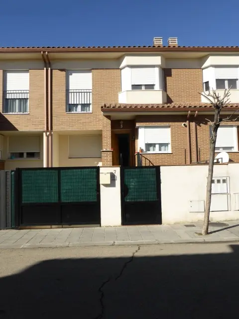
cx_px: 120
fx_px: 285
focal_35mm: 31
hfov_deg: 45.4
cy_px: 160
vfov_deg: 58.4
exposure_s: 1/1300
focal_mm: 5.4
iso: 100
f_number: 3.6
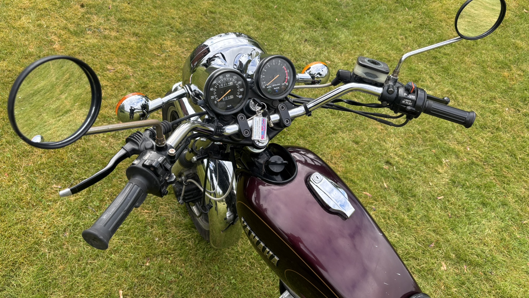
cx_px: 266
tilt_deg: -38.3
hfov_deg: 66.1
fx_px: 407
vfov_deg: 40.2
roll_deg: -18.3
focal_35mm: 29
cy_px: 146
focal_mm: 5.96
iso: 50
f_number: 1.6
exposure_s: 1/758
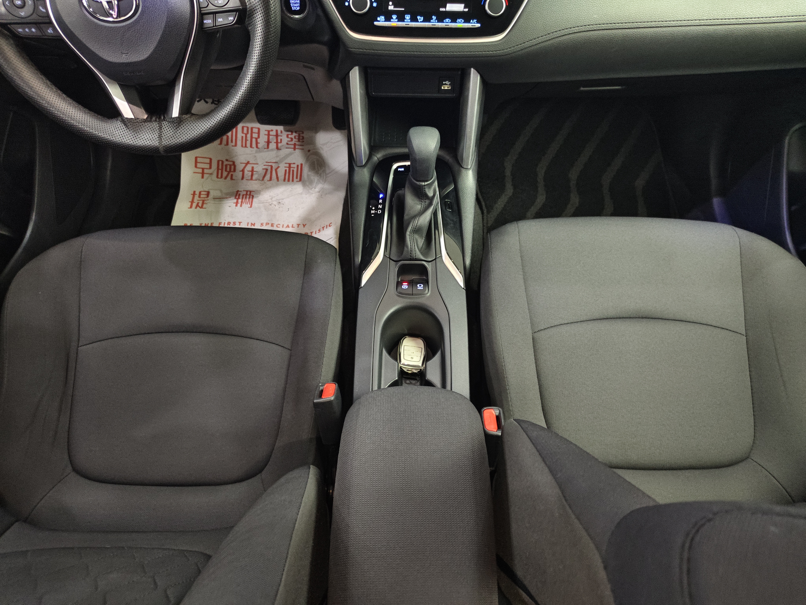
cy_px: 302
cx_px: 403
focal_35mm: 24
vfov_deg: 56.8
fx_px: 559
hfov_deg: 71.6
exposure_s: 1/25
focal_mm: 5.56
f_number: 1.88
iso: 3841
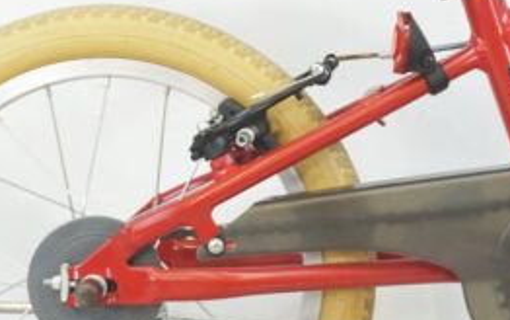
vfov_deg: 6.1
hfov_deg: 9.6
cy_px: -19
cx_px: 633
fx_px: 3004
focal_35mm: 216
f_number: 6.3
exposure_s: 1/40
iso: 800
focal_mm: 42
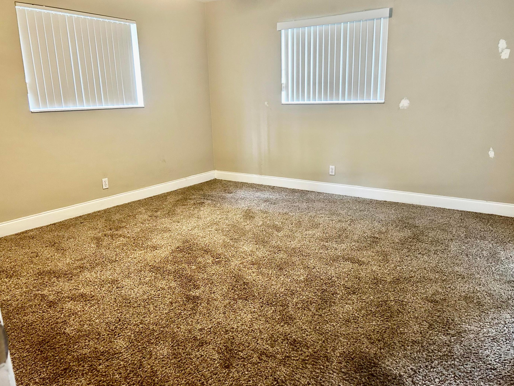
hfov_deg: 65.3
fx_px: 401
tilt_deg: -13.4
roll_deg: +2.6
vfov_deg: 51.4
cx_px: 265
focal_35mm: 27
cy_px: 191
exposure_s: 1/60
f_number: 1.5
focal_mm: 5.7
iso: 320
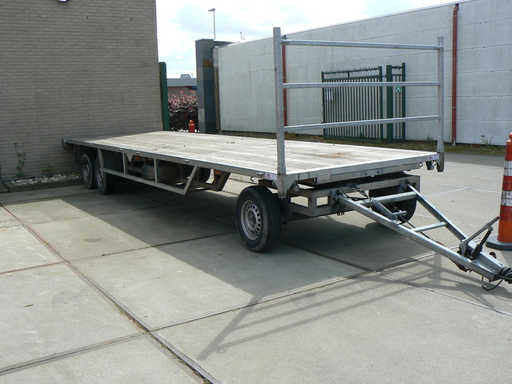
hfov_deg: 50.1
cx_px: 260
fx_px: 547
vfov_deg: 38.7
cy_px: 190
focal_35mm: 37
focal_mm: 6
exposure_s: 1/250
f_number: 5.6
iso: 80
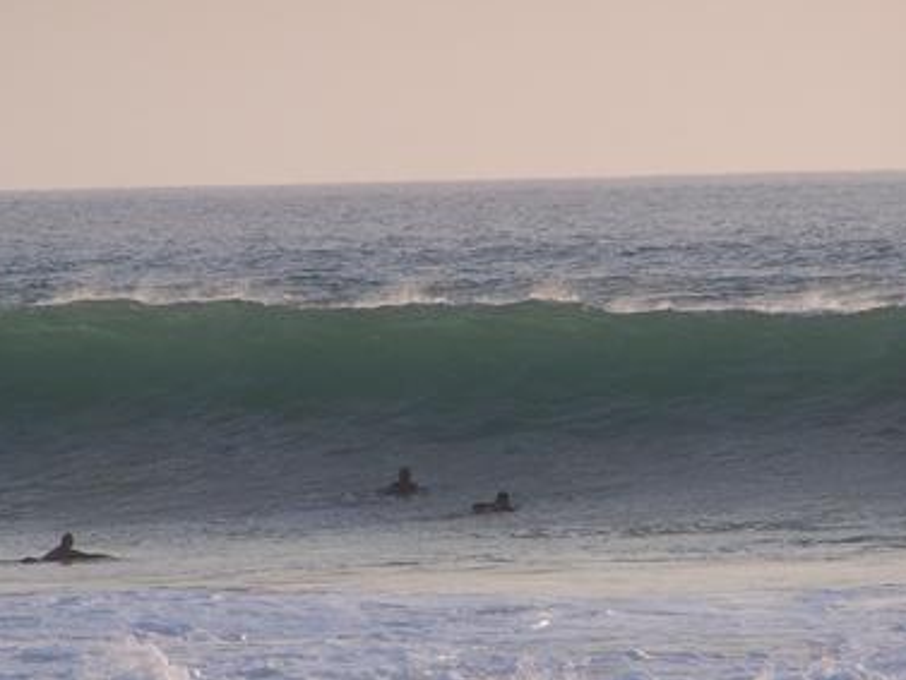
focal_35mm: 462
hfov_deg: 4.3
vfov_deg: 3.2
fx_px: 12096
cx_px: 443
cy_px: 449
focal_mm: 52.6
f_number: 3.6
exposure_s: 1/1000
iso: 80
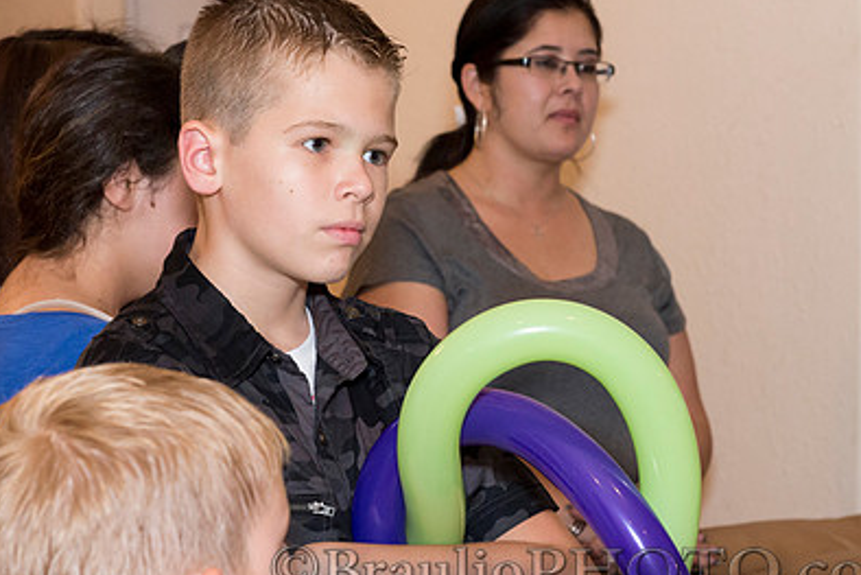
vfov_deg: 13.3
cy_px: 204
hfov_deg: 19.8
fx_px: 2464
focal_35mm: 103
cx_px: 326
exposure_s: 1/160
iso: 4000
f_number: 7.1
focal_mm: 70
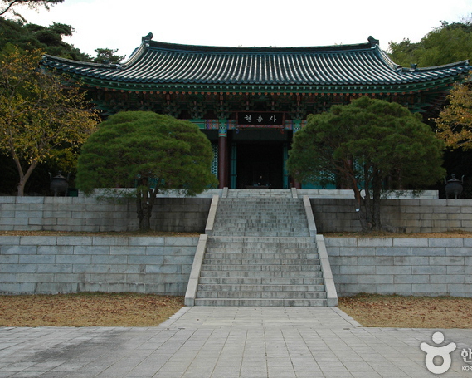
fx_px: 531
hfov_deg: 47.8
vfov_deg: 39.1
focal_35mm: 38
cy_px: 192
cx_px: 267
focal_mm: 22
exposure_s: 1/160
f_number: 5
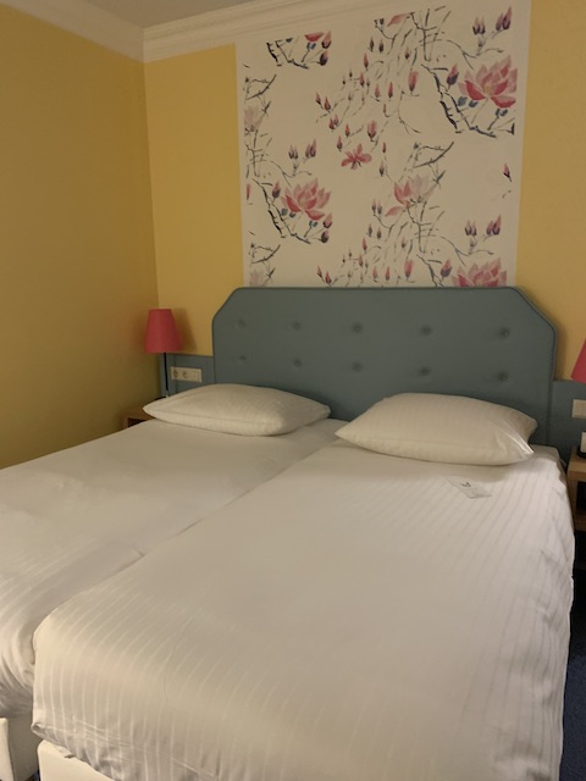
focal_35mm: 26
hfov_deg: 53.1
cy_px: 390
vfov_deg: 67.3
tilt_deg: -13.5
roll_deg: +2.1
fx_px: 587
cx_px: 293
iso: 500
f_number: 1.8
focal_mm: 4.25
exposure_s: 1/25
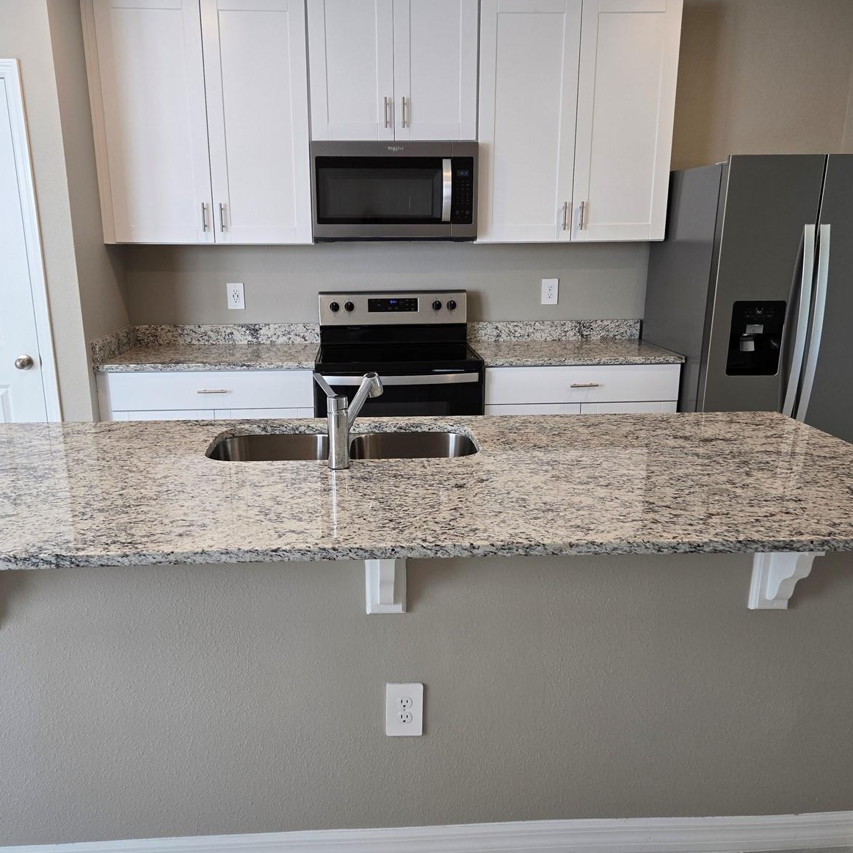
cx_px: 407
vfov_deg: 57.3
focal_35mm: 28
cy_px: 432
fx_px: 781
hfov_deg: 57.3
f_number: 1.8
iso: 100
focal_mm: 5.4
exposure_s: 1/120
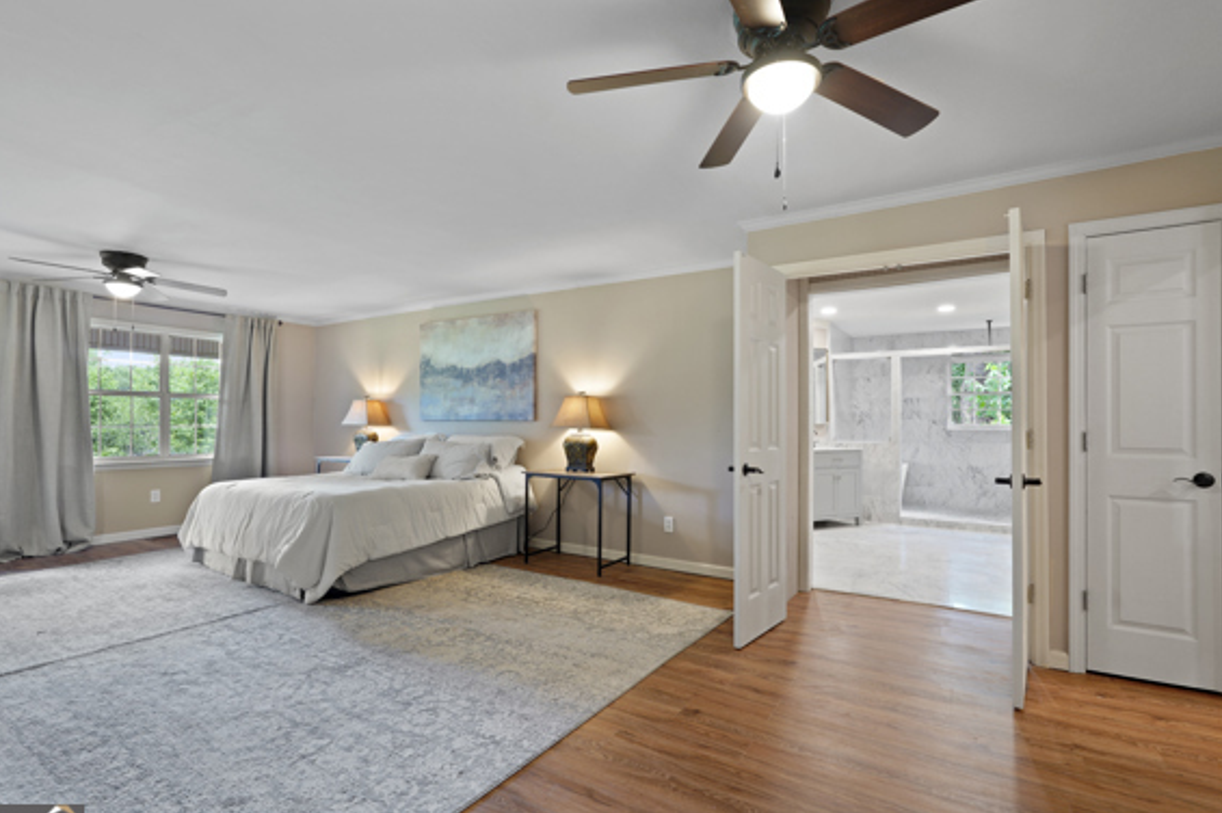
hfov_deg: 91.5
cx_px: 603
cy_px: 415
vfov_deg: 68.7
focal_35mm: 18
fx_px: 595
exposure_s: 1.6
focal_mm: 16.5
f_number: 9
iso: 320
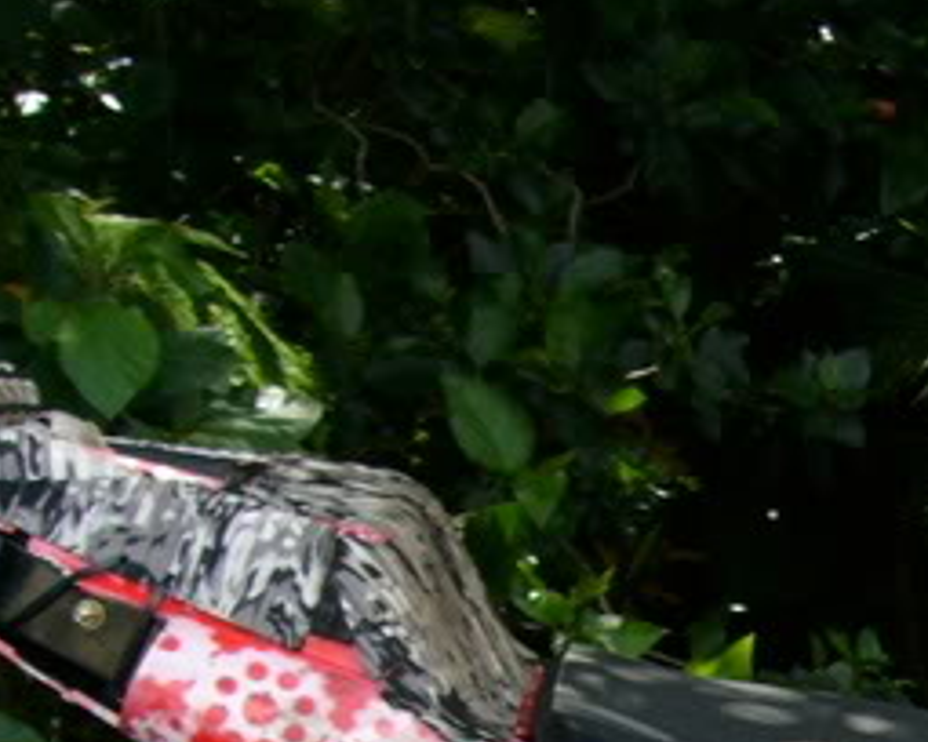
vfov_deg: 13.8
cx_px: 1245
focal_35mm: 107
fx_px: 2939
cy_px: 986
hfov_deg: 16.8
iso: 80
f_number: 2.8
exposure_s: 1/320
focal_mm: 5.8
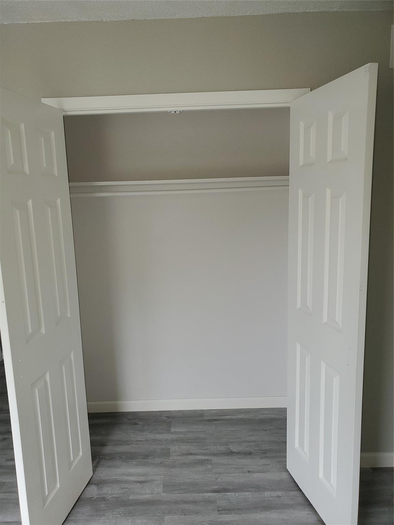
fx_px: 395
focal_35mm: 26
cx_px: 197
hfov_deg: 53.1
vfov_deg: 67.3
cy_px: 262
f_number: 2.4
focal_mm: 4.3
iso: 100
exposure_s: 1/50
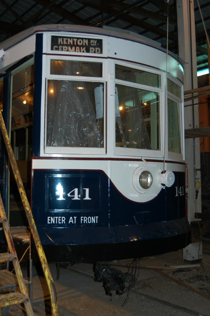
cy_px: 158
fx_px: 368
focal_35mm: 42
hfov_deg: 31.8
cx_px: 105
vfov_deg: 46.4
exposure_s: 1/60
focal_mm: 28
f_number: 3.5
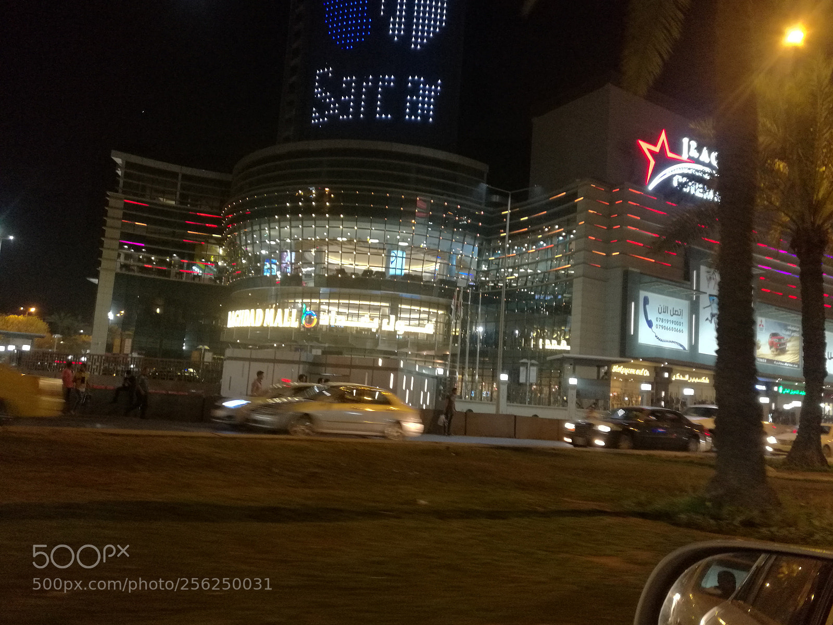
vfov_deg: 51.4
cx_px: 416
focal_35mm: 27
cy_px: 312
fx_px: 650
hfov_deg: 65.3
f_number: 2
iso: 320
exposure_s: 1/25
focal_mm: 4.04
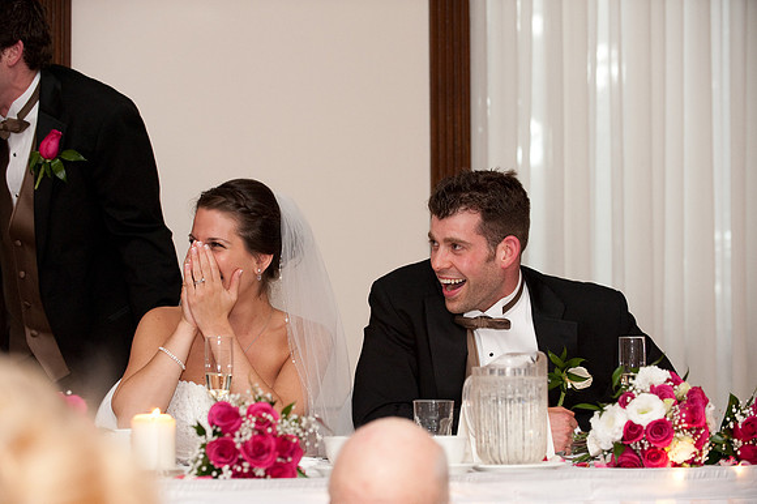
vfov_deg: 13.4
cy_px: 252
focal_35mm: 102
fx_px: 2144
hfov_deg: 20.0
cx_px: 378
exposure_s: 1/60
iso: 2000
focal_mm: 102
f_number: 4.5
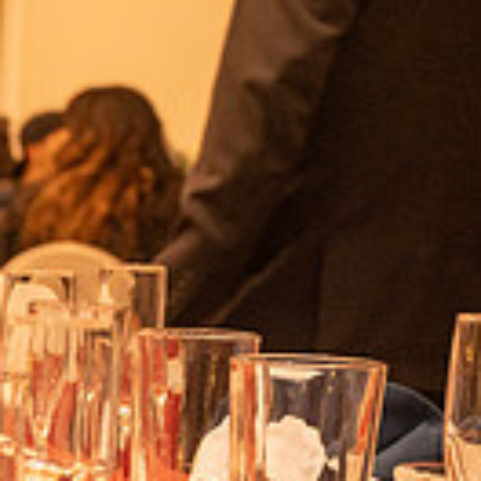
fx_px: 2342
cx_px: -539
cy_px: 492
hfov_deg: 10.6
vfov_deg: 11.6
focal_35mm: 149
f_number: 4
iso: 2500
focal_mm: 40
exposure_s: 1/50
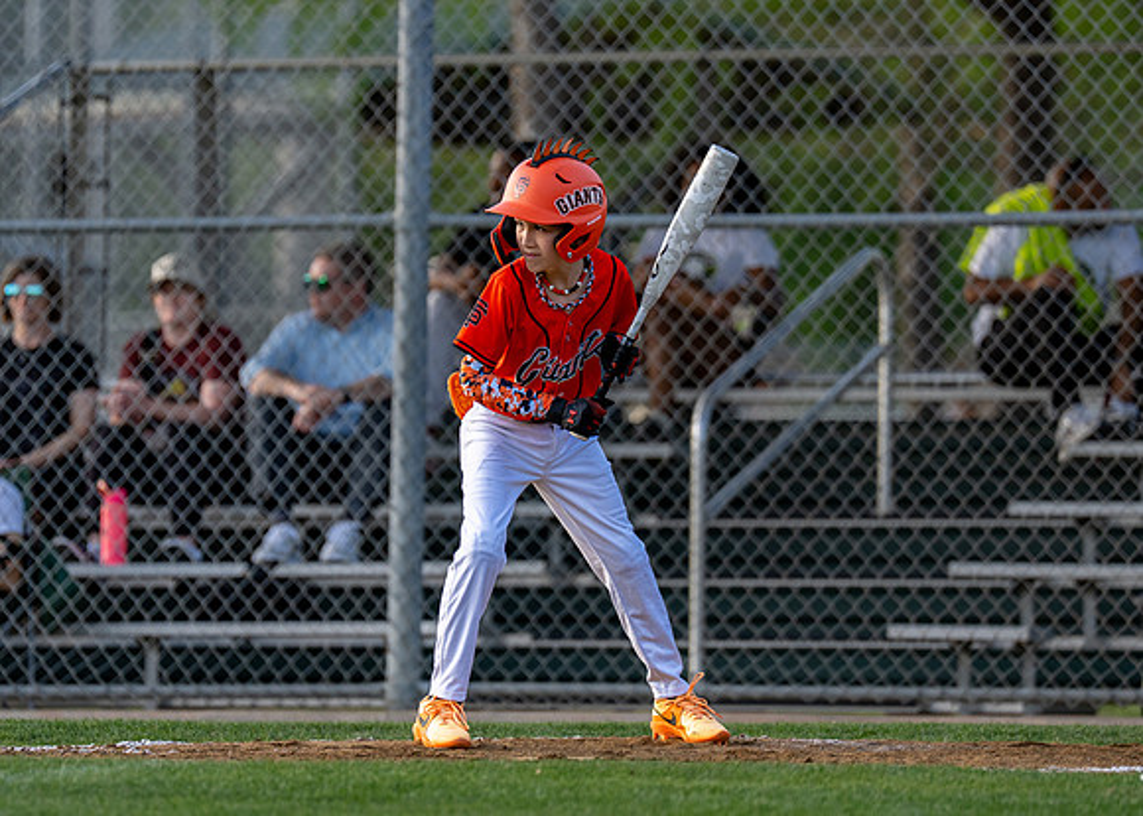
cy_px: 413
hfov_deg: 5.3
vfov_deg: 3.8
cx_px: 591
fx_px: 12444
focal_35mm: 383
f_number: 2.8
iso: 400
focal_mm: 200
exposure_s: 1/1600
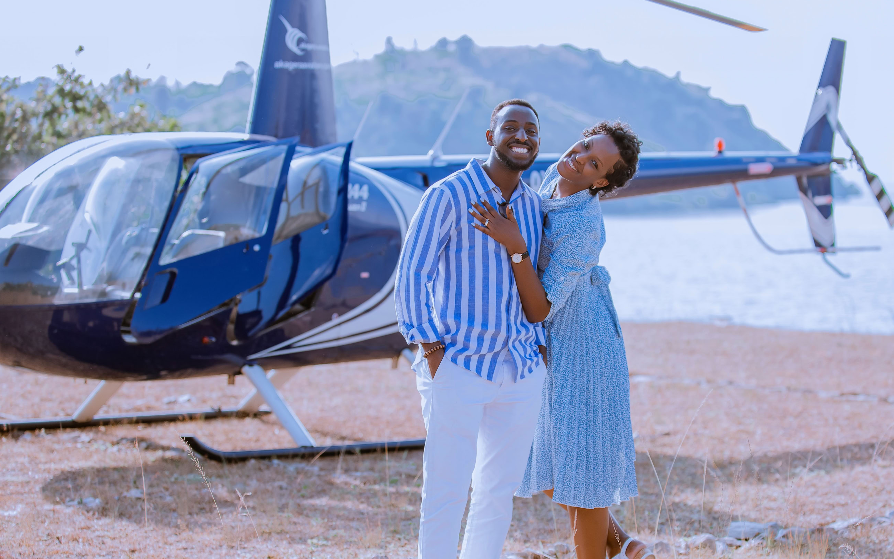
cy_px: 363
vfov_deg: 13.2
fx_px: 2412
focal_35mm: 99
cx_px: 490
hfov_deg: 21.0
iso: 160
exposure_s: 1/400
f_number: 2.8
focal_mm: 75
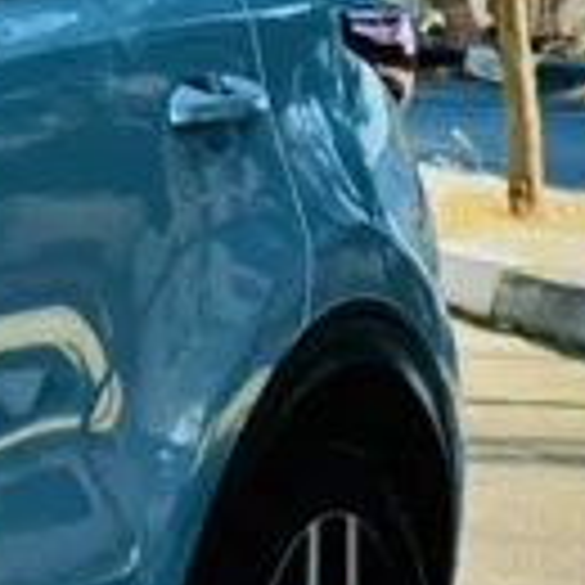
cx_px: -1292
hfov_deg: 3.2
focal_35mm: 538
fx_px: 10286
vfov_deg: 3.3
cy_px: -153
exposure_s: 1/351
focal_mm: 9
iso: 32
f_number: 2.8
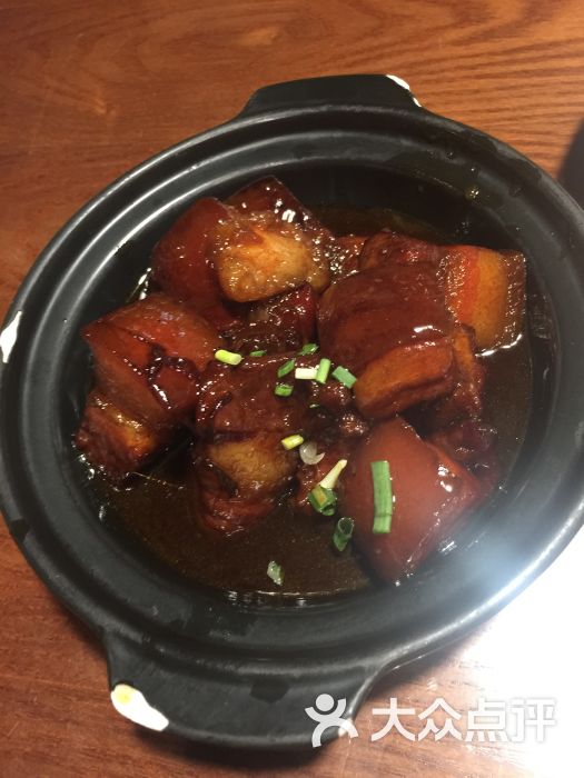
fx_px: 652
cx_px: 292
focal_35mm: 29
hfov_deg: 48.2
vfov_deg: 61.7
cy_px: 389
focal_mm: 4.15
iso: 125
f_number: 2.2
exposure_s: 1/8
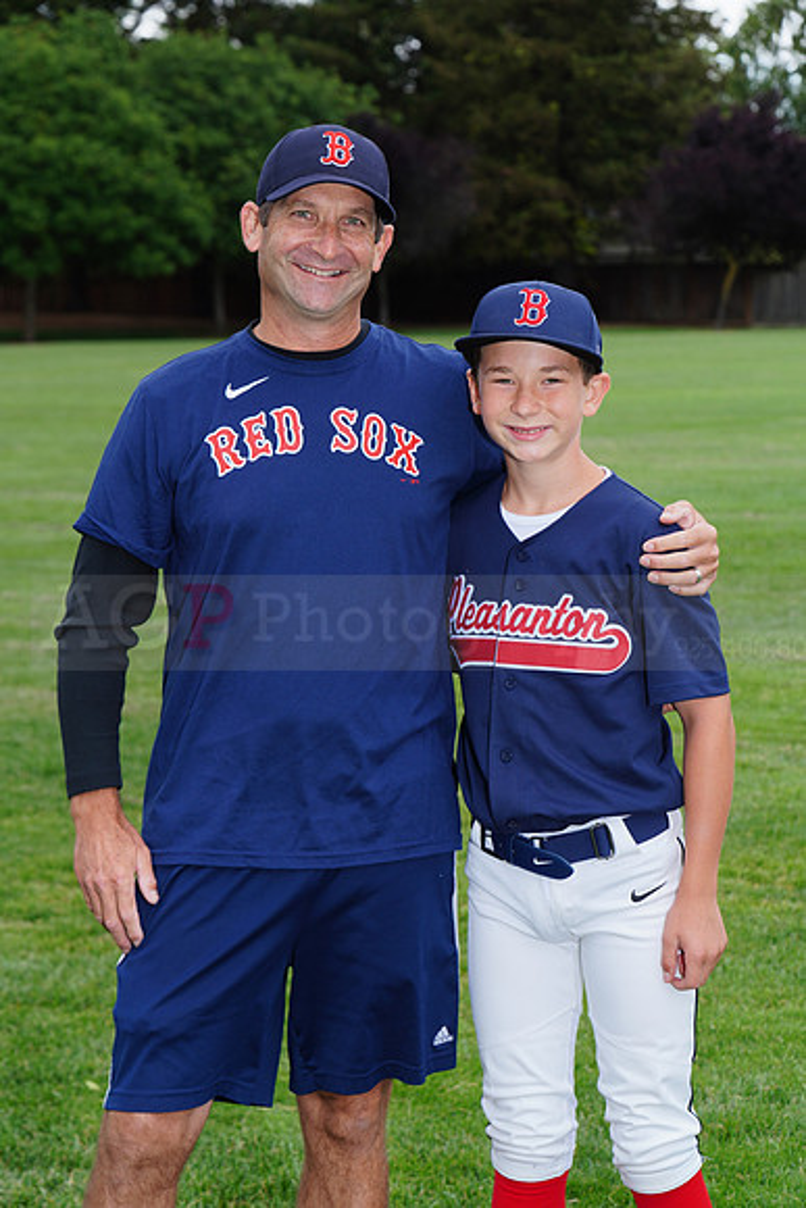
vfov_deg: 18.9
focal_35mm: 108
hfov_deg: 12.7
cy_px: 604
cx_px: 403
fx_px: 3625
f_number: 9
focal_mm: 108
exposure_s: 1/250
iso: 200
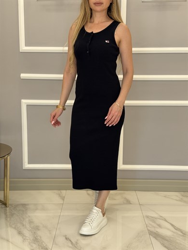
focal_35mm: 48
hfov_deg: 30.3
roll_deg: -1.2
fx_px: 348
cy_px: 125
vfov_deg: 39.7
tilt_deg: -7.8
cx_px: 94
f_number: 1.78
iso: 80
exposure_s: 1/121
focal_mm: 6.76
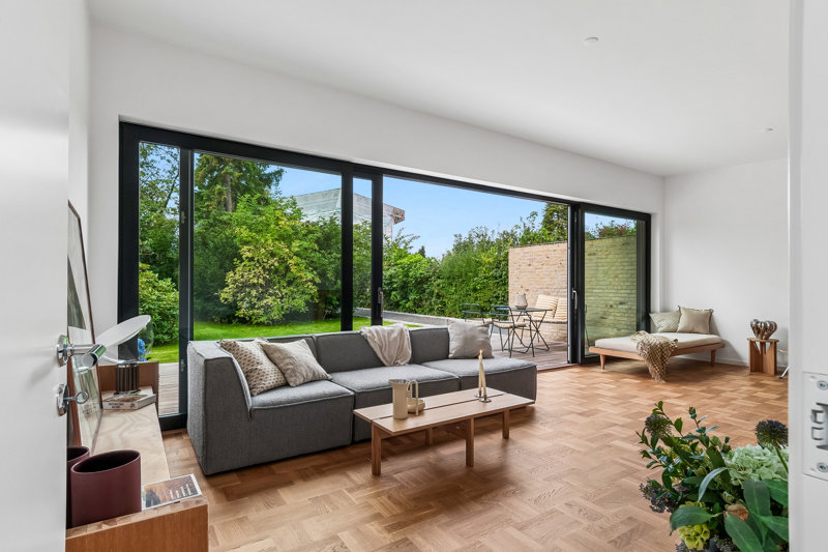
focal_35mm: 18
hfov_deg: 90.0
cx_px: 414
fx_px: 414
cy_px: 276
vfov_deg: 67.4
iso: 200
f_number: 10
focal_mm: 12
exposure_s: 1/80
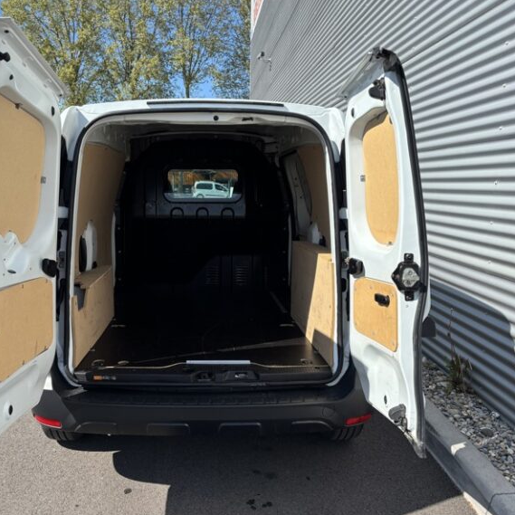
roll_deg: -0.5
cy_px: 257
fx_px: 522
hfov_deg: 52.3
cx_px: 212
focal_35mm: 31
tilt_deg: -8.6
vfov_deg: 52.5
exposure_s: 1/2571
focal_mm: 5.96
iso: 50
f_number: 1.6
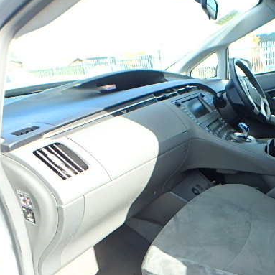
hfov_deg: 49.3
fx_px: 279
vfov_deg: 52.2
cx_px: 222
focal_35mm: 31
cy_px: 164
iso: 125
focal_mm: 3.7
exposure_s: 1/125
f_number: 3.5
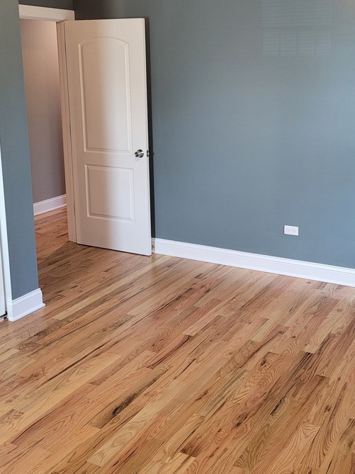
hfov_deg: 34.1
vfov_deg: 44.5
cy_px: 179
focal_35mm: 42
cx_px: 222
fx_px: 575
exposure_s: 1/60
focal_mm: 5.4
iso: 200
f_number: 1.8
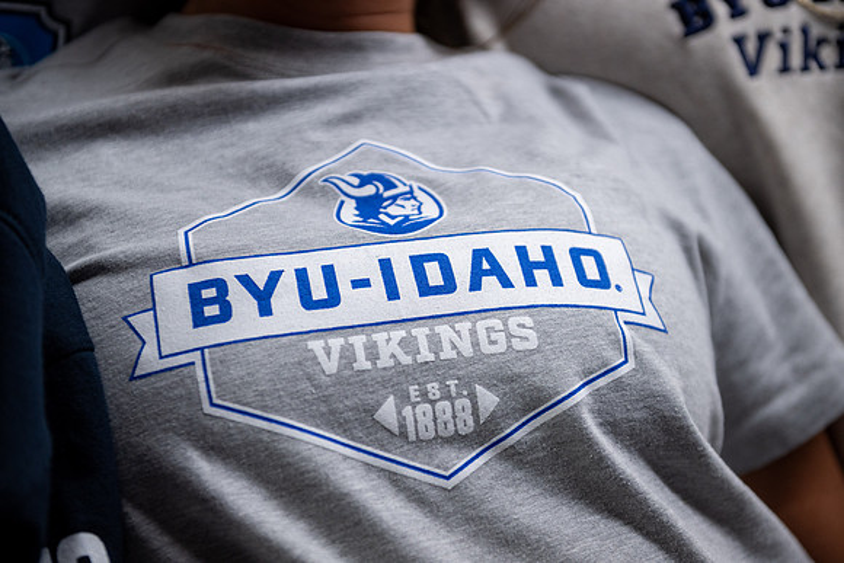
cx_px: 422
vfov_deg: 21.9
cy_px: 282
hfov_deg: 32.4
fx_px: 1454
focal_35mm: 62
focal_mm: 62
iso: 800
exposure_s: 1/400
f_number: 3.2
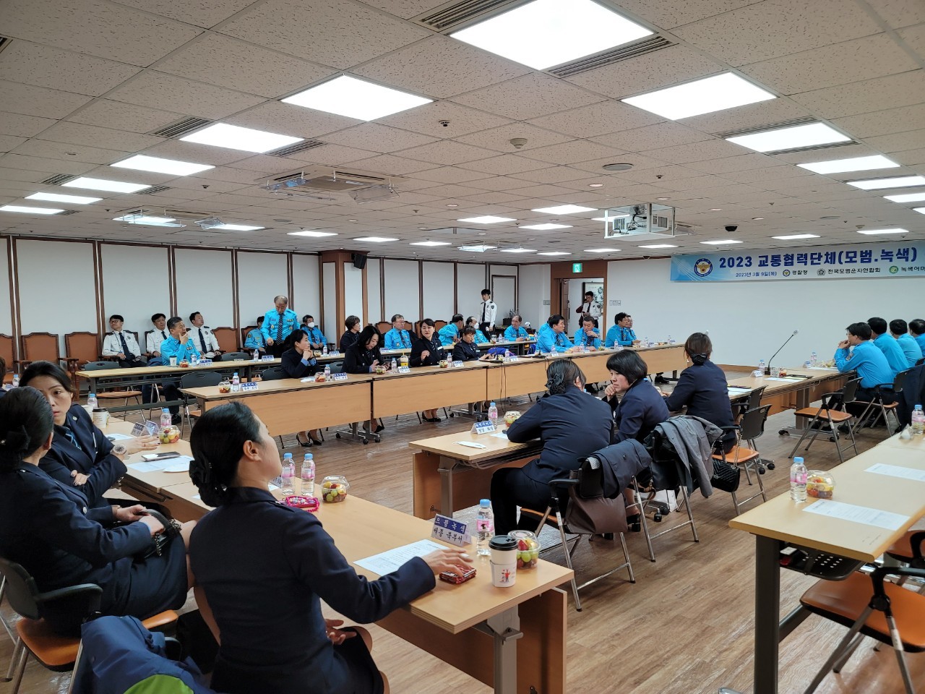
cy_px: 347
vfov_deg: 54.9
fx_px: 668
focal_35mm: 25
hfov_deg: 69.4
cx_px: 462
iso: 125
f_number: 1.8
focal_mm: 7
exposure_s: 1/120
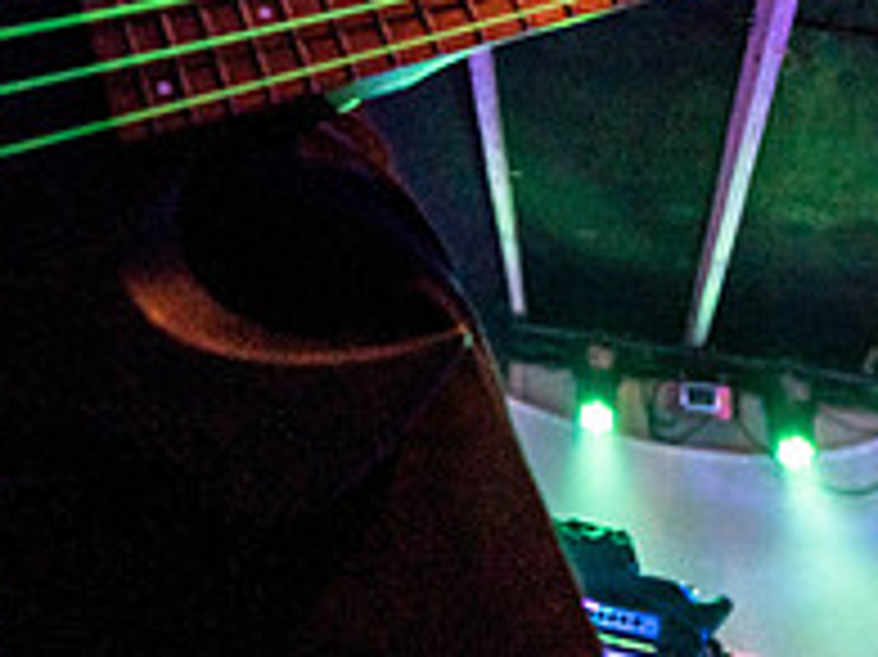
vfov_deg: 29.8
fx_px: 1014
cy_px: -164
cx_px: 306
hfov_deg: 46.2
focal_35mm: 40
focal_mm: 14
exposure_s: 1/250
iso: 3200
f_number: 2.8
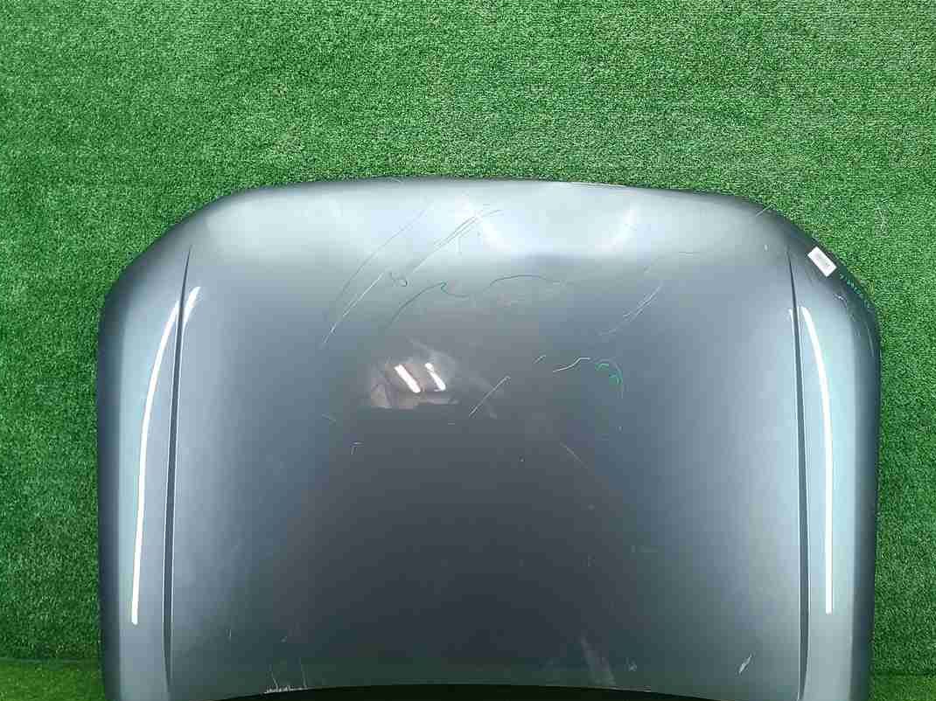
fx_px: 946
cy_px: 444
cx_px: 539
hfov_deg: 52.4
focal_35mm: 35
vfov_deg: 40.4
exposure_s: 1/50
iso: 127
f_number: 1.8
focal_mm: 5.4
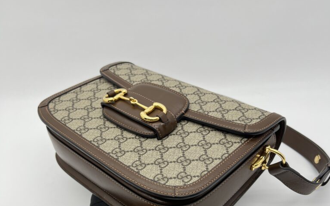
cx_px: 165
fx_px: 333
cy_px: 171
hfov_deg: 52.7
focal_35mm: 37
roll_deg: +6.2
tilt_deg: -42.1
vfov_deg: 33.3
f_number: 1.5
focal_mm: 5.7
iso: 32
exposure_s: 1/103
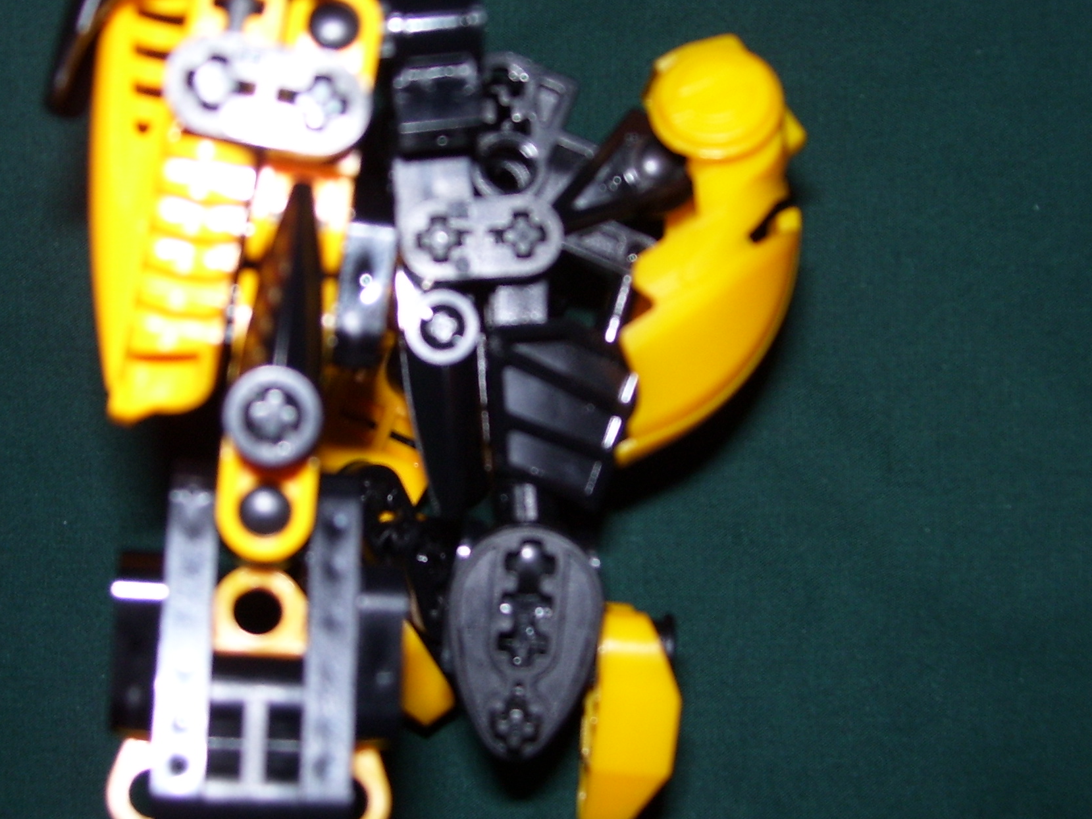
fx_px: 1577
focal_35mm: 50
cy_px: 396
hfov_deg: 38.0
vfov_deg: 29.1
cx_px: 415
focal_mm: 6
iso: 80
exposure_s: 1/60
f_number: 2.7
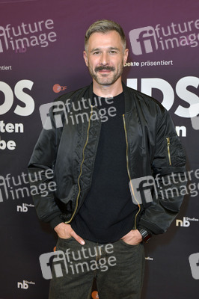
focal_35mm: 48
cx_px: 100
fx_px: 399
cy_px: 150
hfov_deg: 28.0
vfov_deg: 41.1
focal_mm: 48
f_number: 6.3
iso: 1600
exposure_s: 1/250
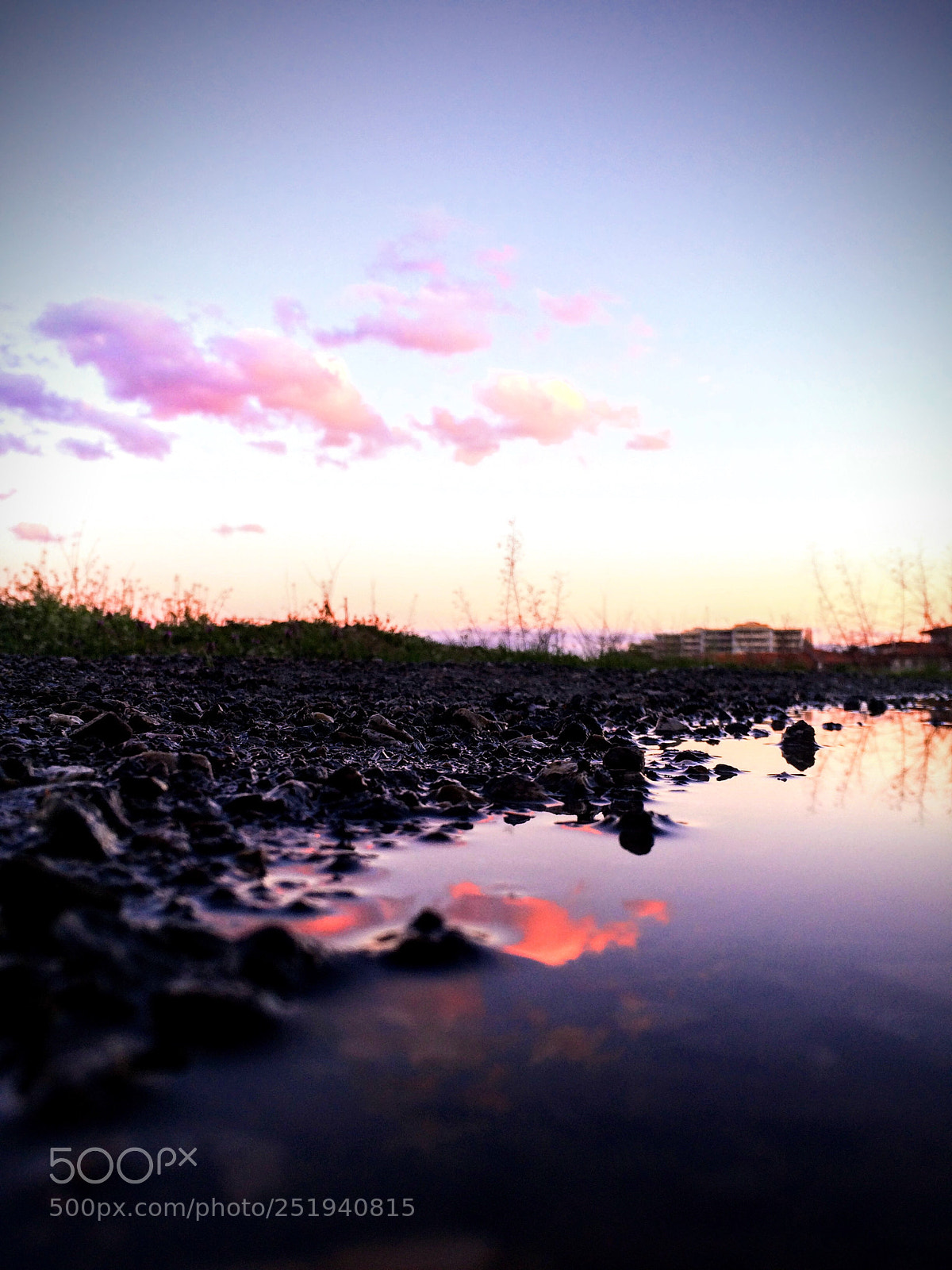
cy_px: 635
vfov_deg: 61.7
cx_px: 476
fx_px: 1063
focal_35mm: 29
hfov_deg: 48.2
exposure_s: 1/50
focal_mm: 4.15
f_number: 2.2
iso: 32
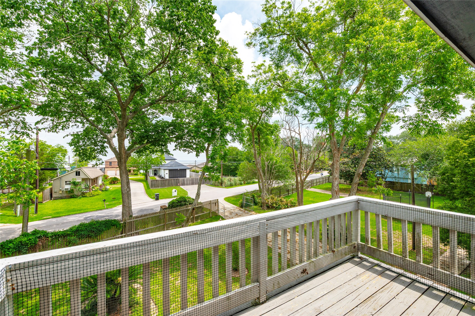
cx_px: 238
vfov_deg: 77.2
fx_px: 198
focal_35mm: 15
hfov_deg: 100.4
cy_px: 158
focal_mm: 15
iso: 100
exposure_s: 1/250
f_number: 11
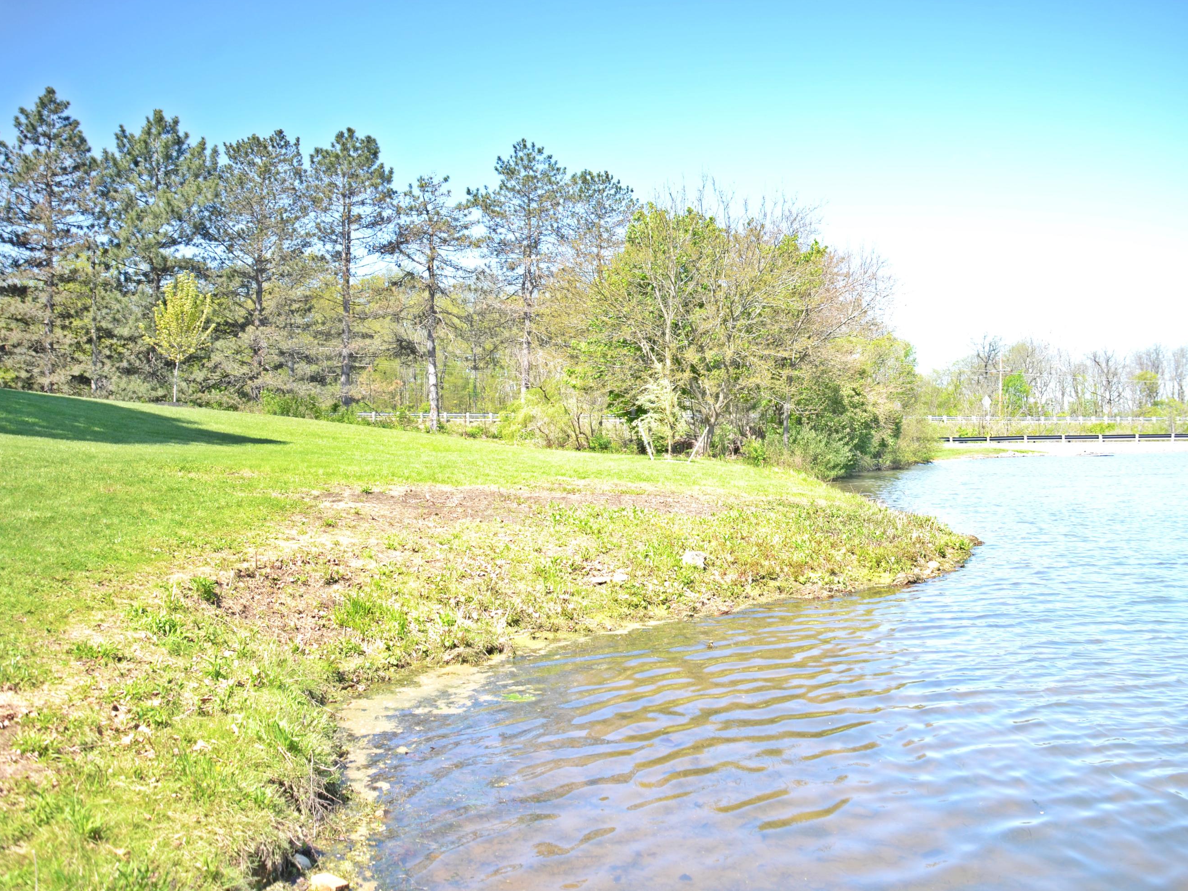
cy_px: 448
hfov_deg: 55.2
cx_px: 519
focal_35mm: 33
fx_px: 1133
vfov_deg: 43.0
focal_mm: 20
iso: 100
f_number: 7.1
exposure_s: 1/200
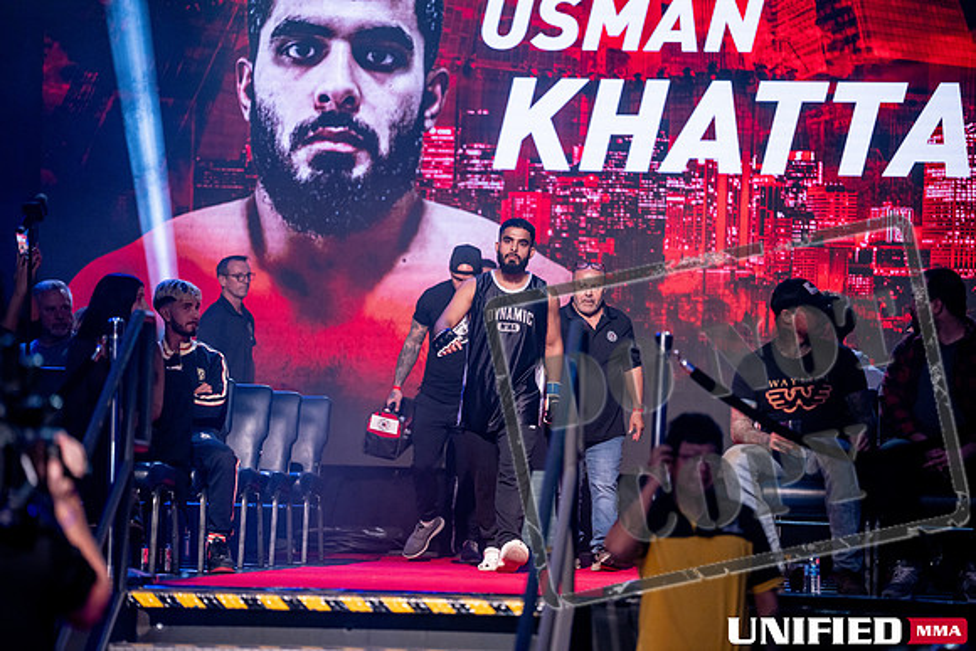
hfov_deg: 13.7
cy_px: 326
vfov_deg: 9.2
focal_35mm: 150
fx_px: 4067
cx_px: 488
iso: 1600
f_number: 2
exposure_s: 1/500
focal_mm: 150
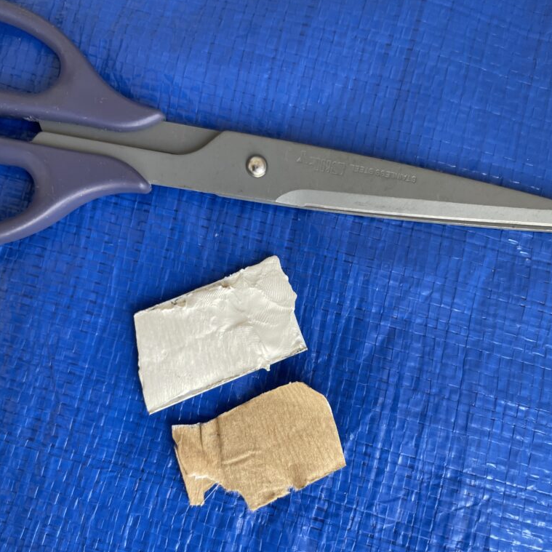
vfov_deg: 52.5
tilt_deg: -83.1
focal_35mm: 31
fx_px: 559
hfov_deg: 52.5
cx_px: 277
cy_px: 295
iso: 80
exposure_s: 1/121
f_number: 1.6
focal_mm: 4.2
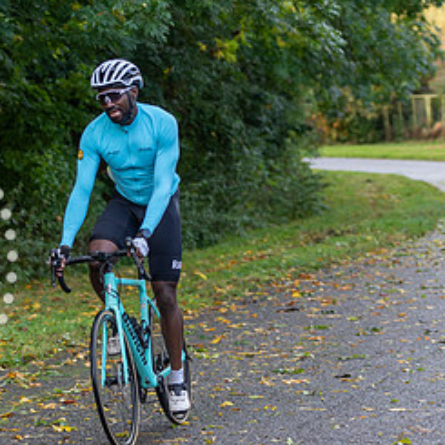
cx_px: 129
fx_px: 2051
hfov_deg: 12.4
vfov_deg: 12.4
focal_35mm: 141
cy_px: 166
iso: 200
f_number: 2.8
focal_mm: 70
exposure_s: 1/400
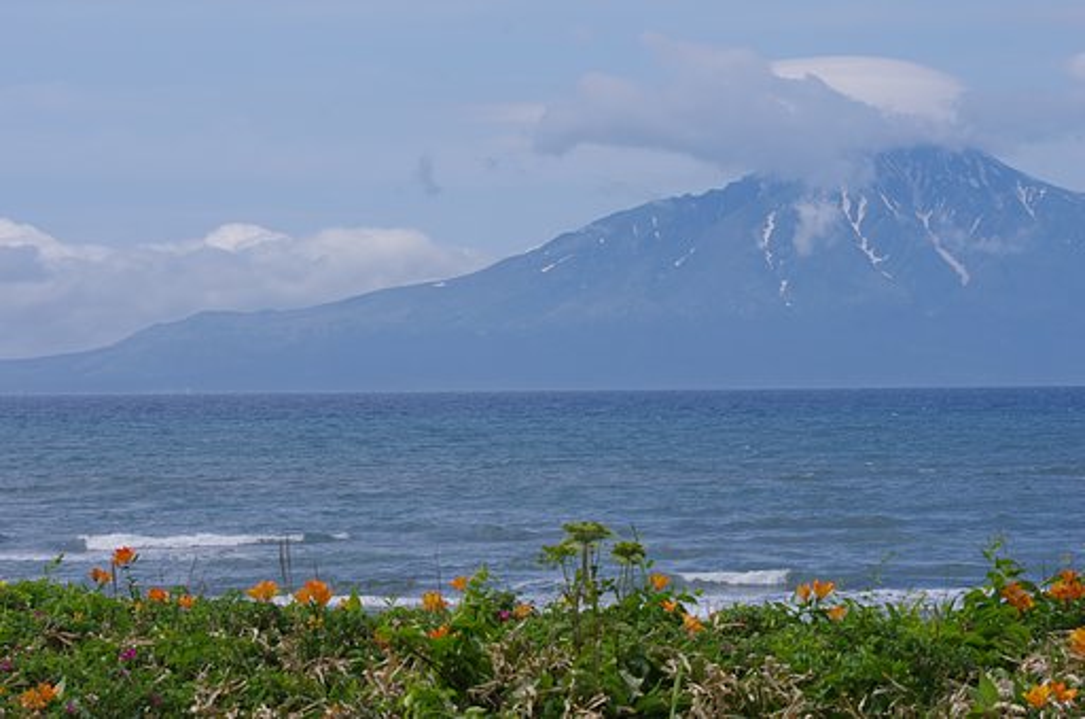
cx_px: 542
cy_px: 360
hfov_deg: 15.6
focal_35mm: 132
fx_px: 3970
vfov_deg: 10.3
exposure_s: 1/125
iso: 200
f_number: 9
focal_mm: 88
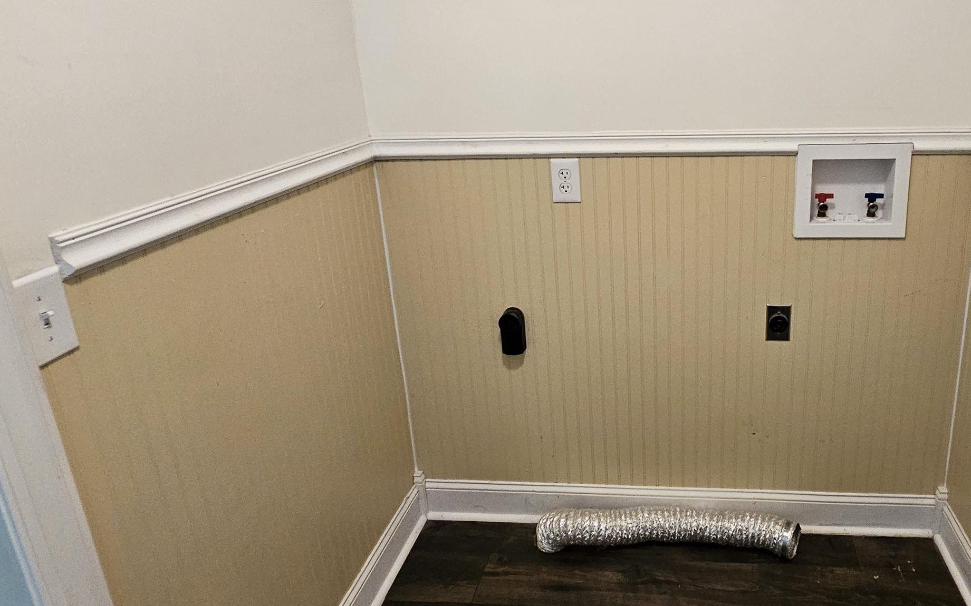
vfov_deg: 52.7
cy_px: 253
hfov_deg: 74.8
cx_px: 647
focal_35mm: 23
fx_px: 609
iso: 320
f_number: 2.2
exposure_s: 1/60
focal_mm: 2.2
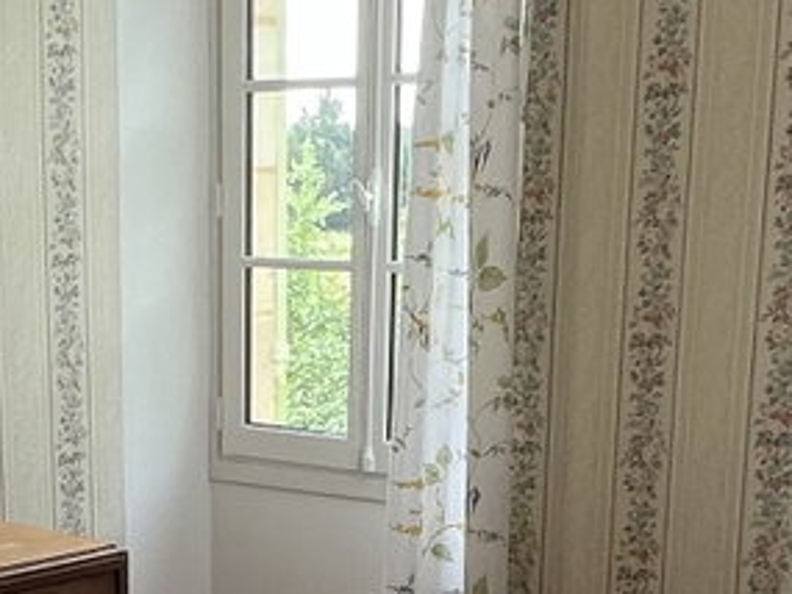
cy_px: 686
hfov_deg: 26.6
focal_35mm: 73
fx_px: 1671
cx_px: 303
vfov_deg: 19.2
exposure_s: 1/99
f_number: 1.8
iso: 50
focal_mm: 1.57
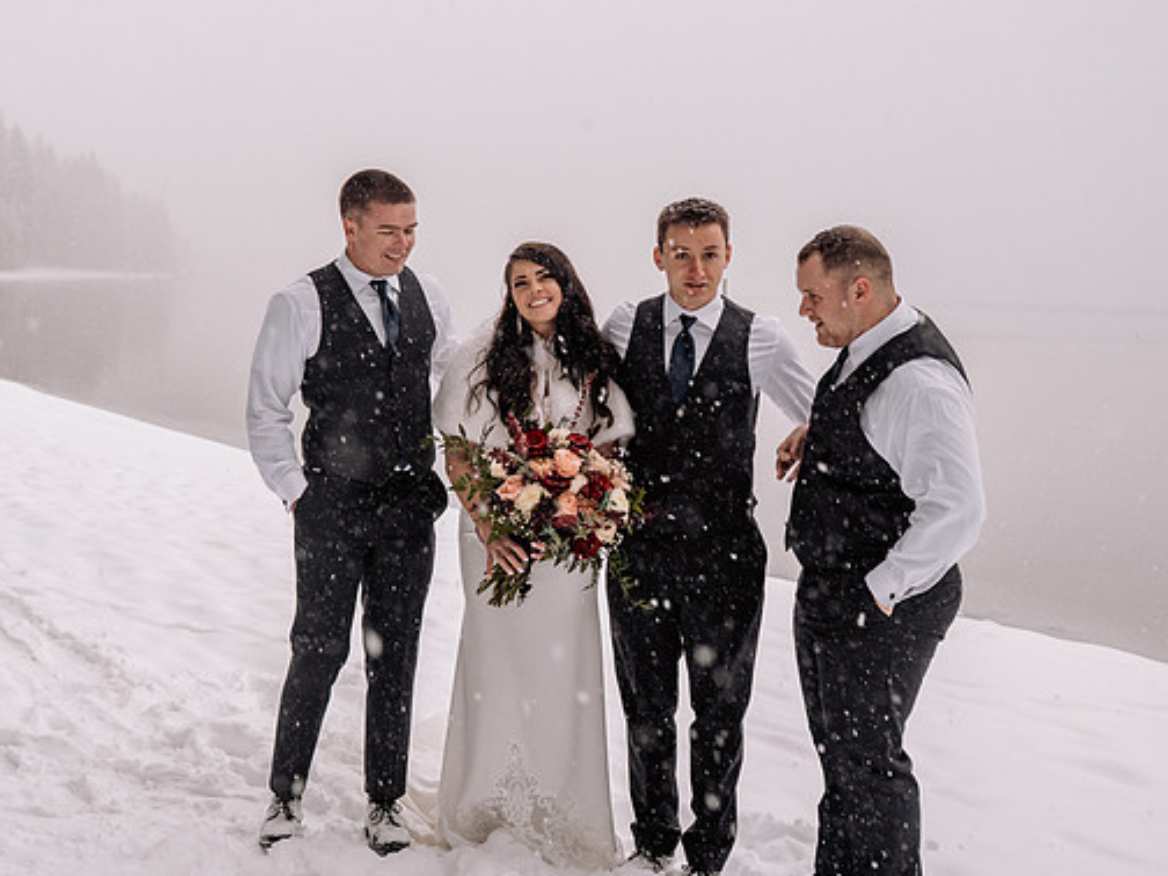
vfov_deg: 32.1
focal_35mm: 45
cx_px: 457
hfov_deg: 41.8
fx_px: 1518
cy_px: 362
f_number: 5
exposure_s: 1/250
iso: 1250
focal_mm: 35
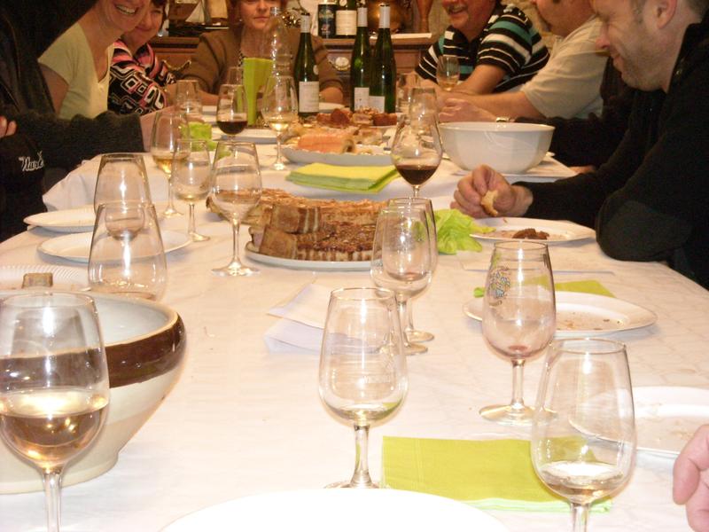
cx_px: 354
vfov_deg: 19.4
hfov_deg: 25.7
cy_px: 266
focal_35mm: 76
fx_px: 1557
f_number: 3.9
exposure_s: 1/26
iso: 800
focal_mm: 12.3
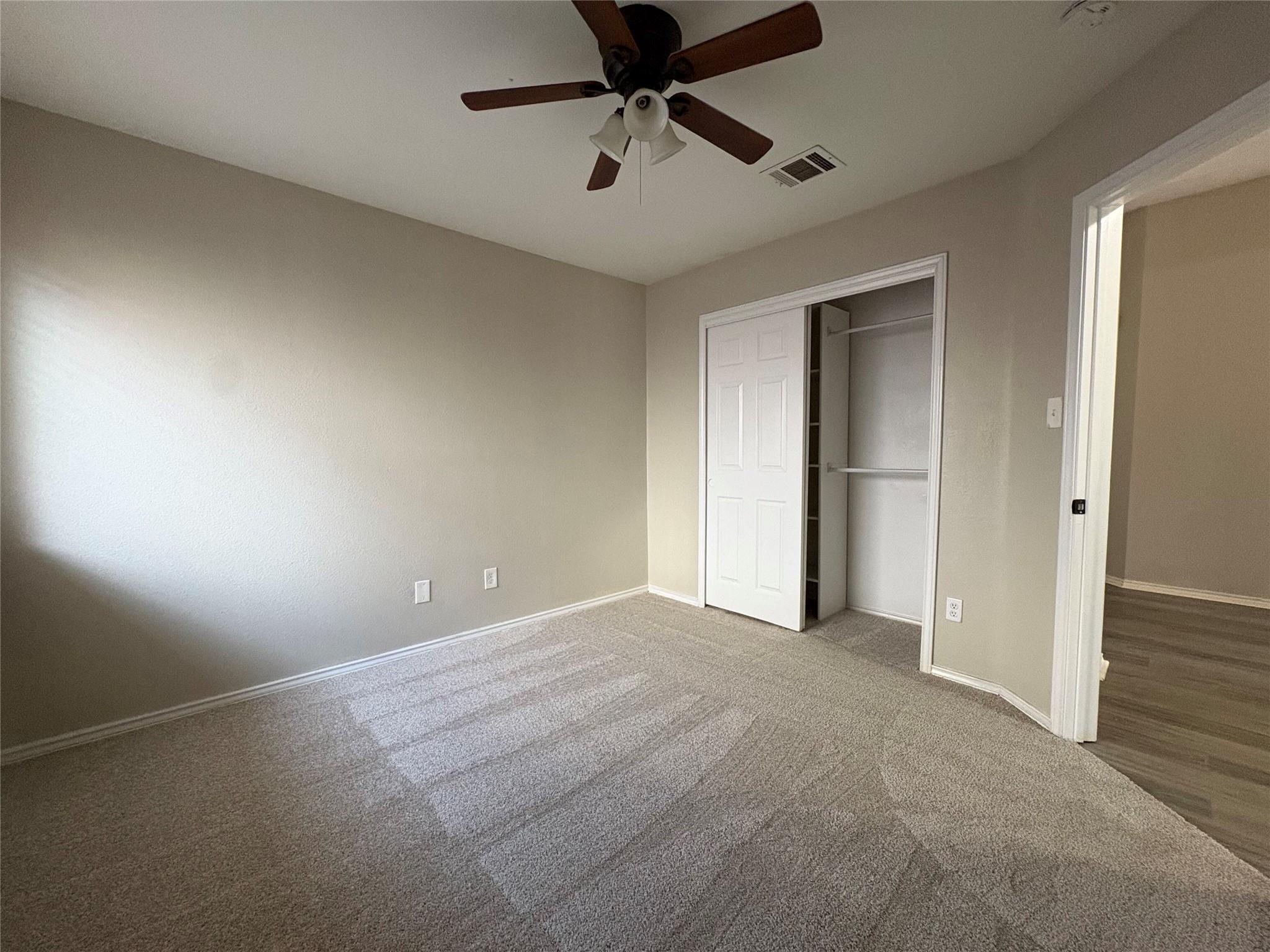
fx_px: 514
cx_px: 635
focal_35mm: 14
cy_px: 476
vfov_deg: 85.7
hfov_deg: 102.1
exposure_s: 1/60
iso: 400
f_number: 2.2
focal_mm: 2.22
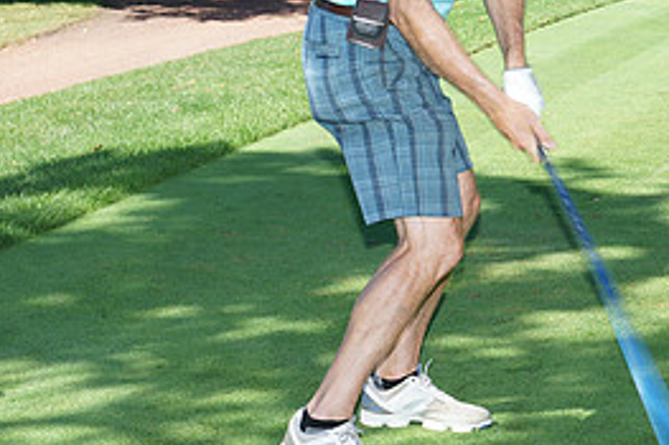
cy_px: 57
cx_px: 354
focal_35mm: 106
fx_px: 1969
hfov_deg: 19.3
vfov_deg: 12.8
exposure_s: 1/200
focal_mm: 48
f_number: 8
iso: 200
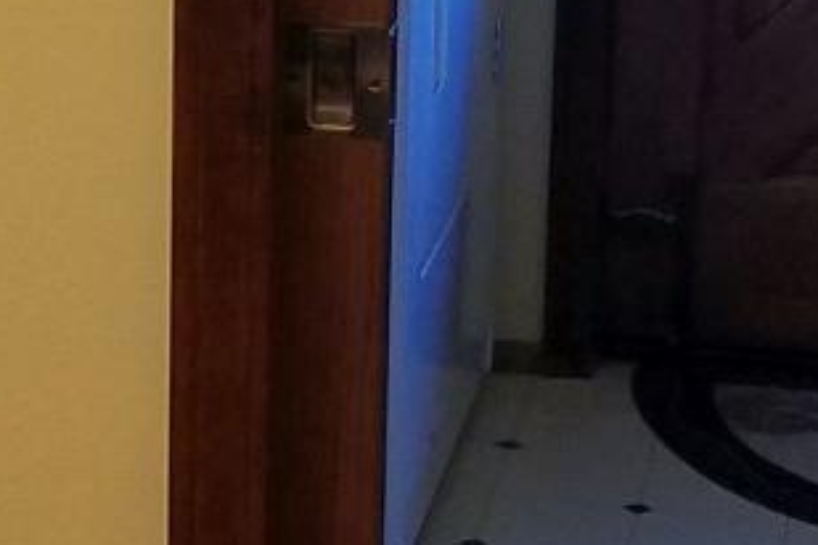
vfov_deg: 7.8
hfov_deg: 11.7
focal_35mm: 175
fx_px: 3976
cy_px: -13
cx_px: 87
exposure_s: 1/60
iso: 200
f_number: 1.7
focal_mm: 4.2
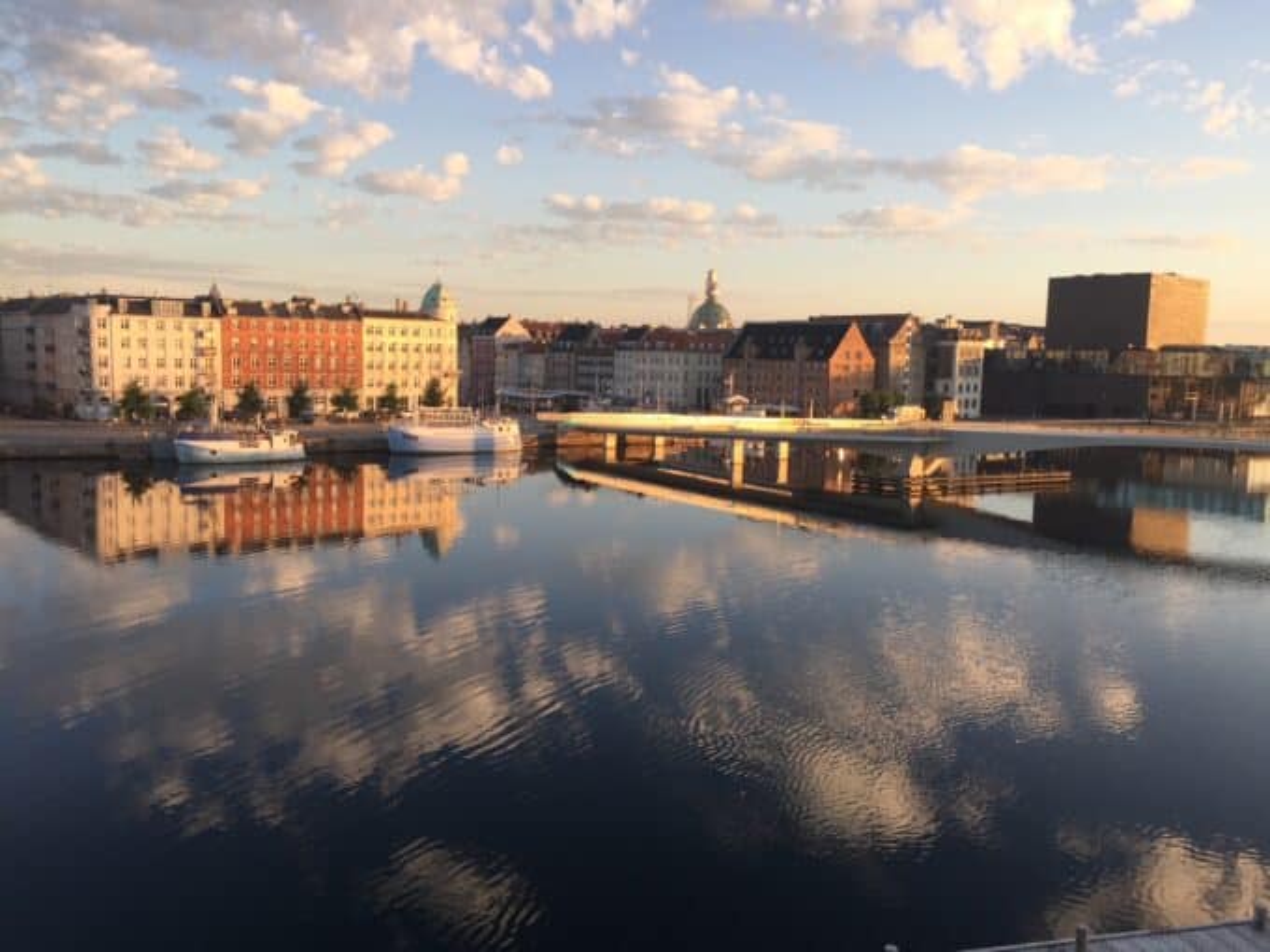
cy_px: 476
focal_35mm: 29
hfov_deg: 61.7
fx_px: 1064
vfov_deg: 48.2
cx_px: 635
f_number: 2.2
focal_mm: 4.15
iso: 32
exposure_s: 1/388
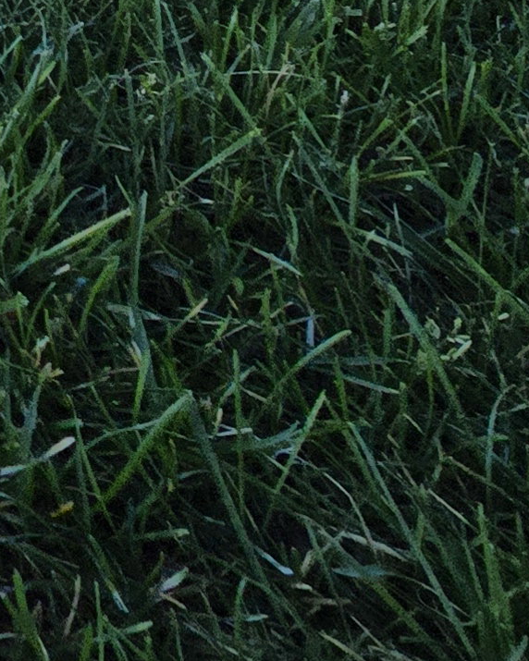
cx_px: -777
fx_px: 1390
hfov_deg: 14.0
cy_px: -524
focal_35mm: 71
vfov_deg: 19.8
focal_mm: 2.2
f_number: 2.2
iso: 50
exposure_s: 1/586
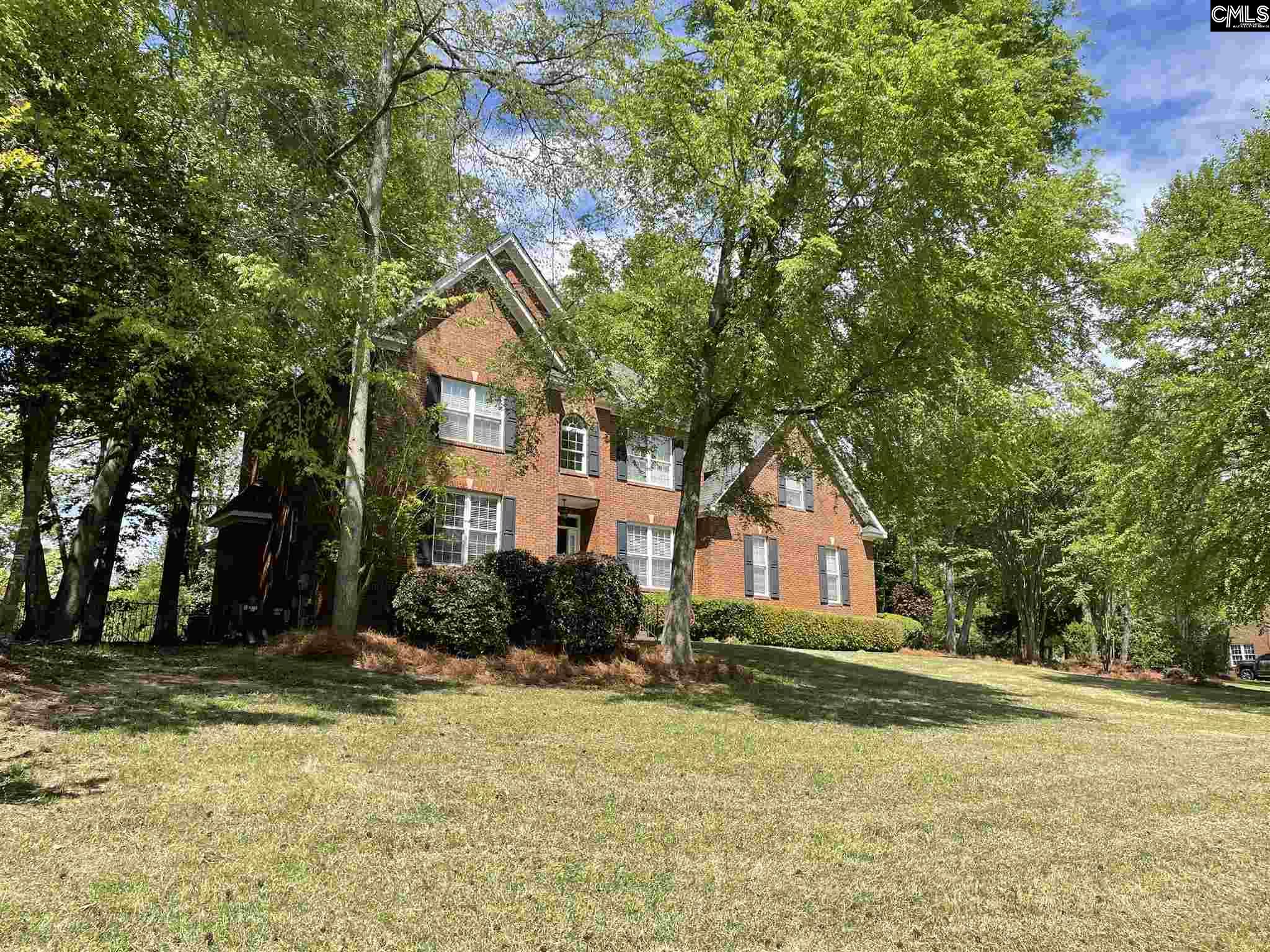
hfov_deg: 67.3
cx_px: 635
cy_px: 476
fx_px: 954
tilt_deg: +12.9
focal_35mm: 26
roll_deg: +0.0
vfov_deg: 53.1
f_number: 1.6
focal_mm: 4.2
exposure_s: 1/1742
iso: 32
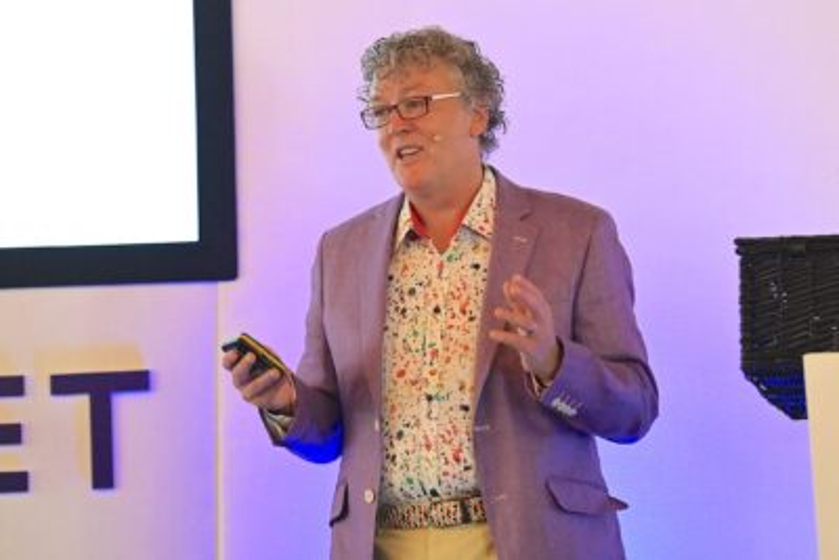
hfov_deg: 11.7
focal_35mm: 175
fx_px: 4080
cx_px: 420
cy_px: 280
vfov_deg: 7.9
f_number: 3.5
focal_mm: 175
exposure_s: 1/500
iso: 9000
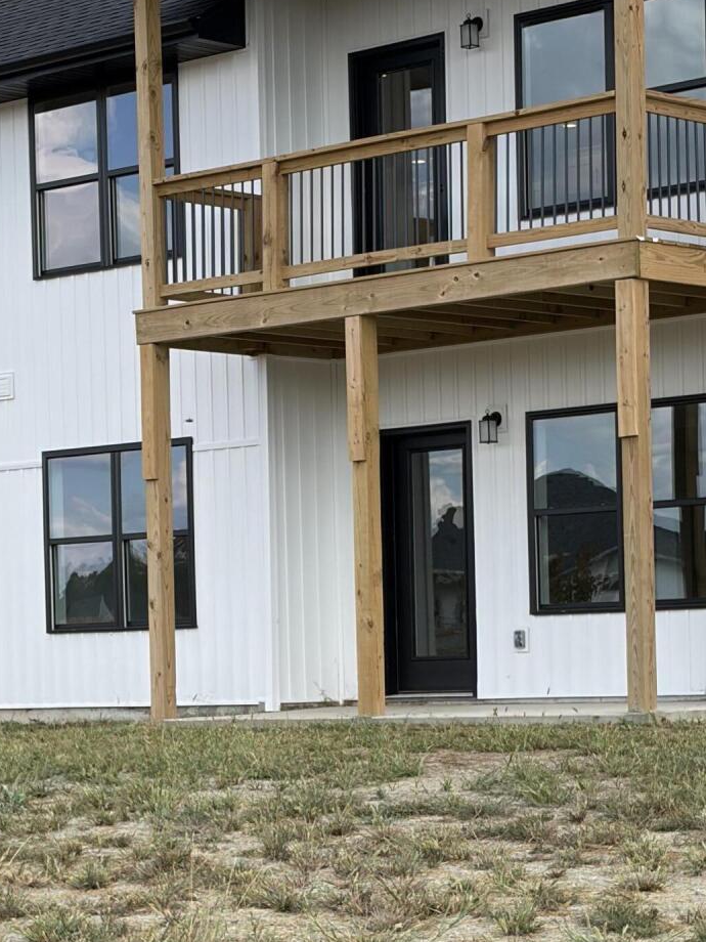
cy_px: 649
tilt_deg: +1.8
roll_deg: +1.6
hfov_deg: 13.1
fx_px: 3073
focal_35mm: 113
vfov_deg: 17.4
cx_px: 327
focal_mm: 5.96
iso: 40
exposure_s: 1/1453
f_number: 1.6
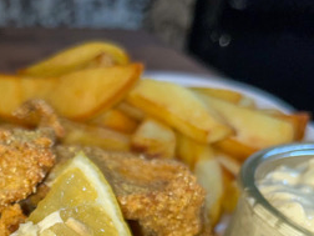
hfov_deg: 28.2
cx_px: 25
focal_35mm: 66
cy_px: 277
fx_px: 599
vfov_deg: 20.9
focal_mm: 5.1
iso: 32
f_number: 1.6
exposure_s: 1/75
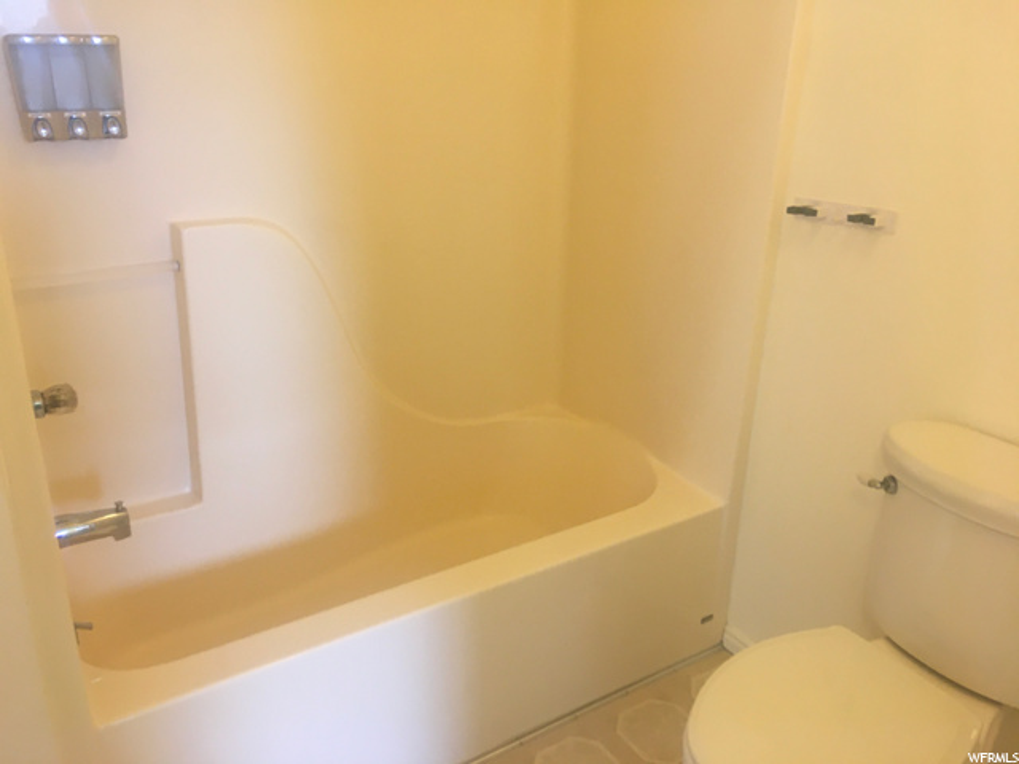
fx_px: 854
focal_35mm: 29
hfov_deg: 61.7
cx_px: 510
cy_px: 382
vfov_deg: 48.2
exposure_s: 1/30
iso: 64
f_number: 2.2
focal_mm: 4.15
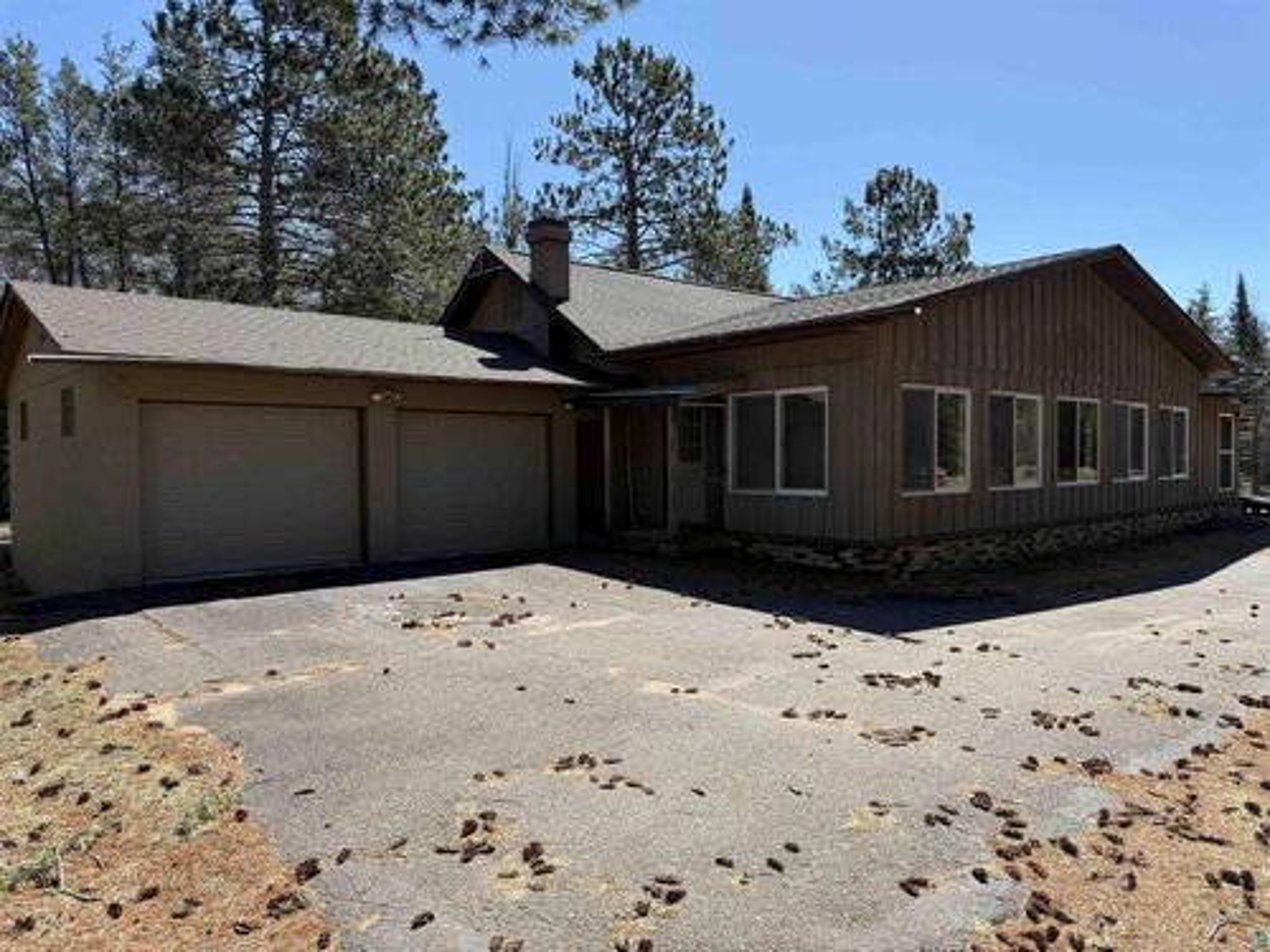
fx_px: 881
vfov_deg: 56.8
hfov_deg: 71.6
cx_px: 635
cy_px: 476
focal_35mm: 24
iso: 80
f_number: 1.78
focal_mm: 6.76
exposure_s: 1/2611
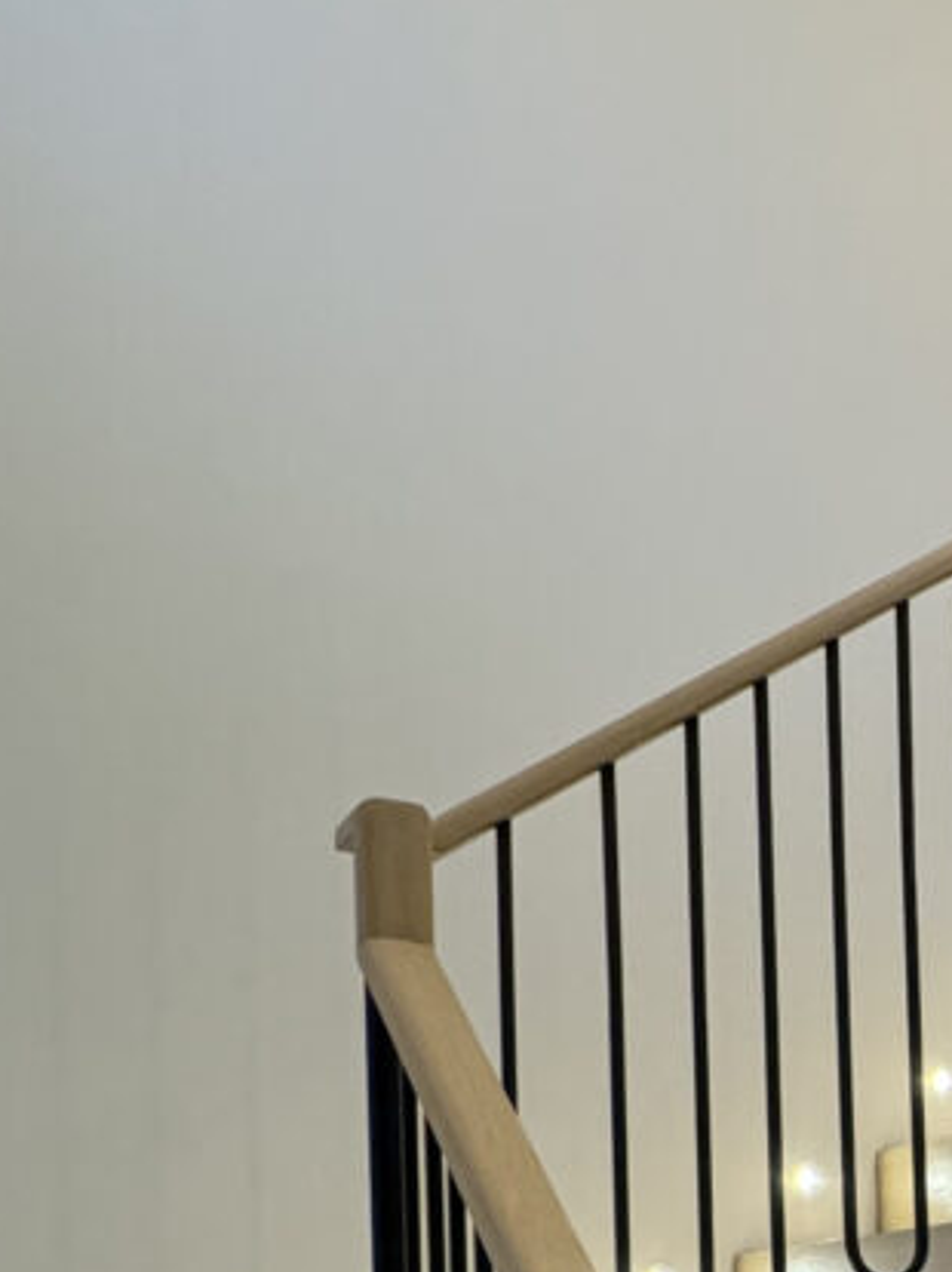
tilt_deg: +0.1
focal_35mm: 52
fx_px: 1909
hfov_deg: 21.9
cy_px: 1312
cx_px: 1529
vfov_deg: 33.3
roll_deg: +1.5
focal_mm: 2.22
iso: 250
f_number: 2.2
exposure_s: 1/60
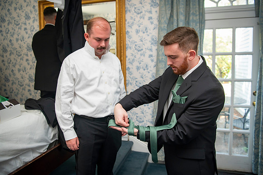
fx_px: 217
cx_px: 132
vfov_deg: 44.0
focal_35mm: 30
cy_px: 88
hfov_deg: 62.5
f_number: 2.8
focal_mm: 29
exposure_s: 1/100
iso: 800
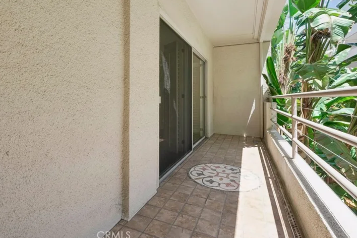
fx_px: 188
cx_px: 167
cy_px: 100
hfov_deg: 86.8
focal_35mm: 19
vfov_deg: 64.2
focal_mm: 16
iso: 400
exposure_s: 1/60
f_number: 11
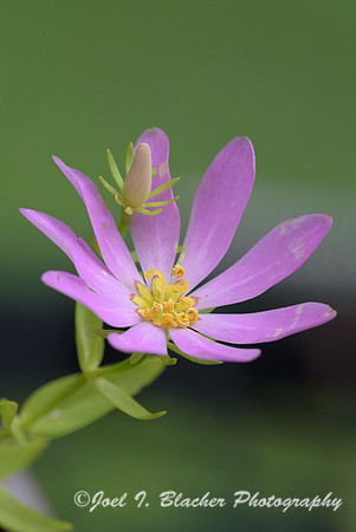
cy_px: 266
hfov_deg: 7.6
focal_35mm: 180
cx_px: 178
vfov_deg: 11.4
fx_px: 2664
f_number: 16
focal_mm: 180
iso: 2200
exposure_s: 1/250
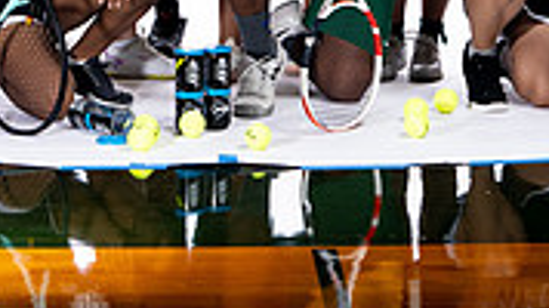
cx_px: 274
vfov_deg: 6.4
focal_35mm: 185
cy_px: -330
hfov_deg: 11.6
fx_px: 2692
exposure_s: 1/250
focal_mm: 70
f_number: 6.3
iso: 400
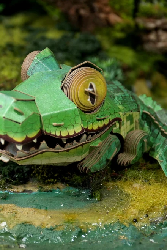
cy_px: 125
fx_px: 632
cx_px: 62
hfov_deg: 15.0
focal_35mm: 91
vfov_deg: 22.4
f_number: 4
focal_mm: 40
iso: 800
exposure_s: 1/250
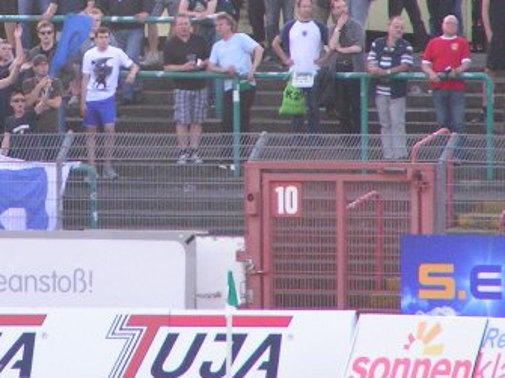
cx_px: 71
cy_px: -5
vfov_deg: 1.6
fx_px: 13227
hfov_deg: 2.2
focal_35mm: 907
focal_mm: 58
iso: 200
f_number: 3.5
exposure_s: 1/320
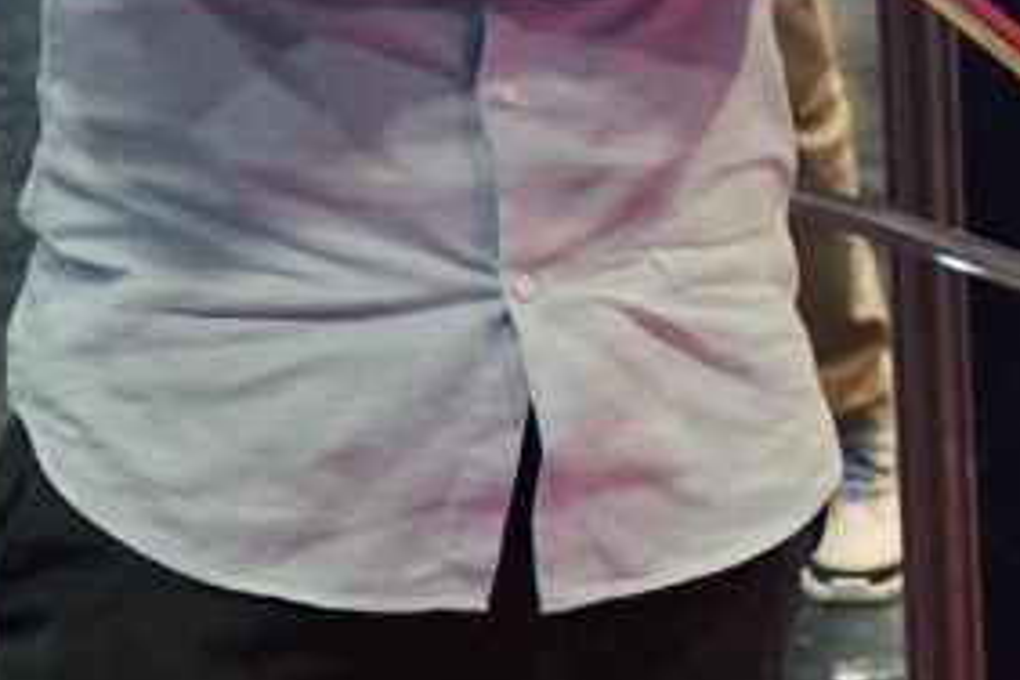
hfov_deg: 10.9
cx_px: 1425
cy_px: -275
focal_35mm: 183
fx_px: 5185
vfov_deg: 7.4
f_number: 4
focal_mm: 29
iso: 2500
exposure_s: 1/160
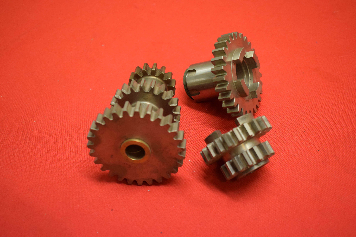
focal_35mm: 45
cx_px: 178
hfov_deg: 43.6
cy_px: 118
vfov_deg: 29.9
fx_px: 445
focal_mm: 30
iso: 2000
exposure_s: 1/160
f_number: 5
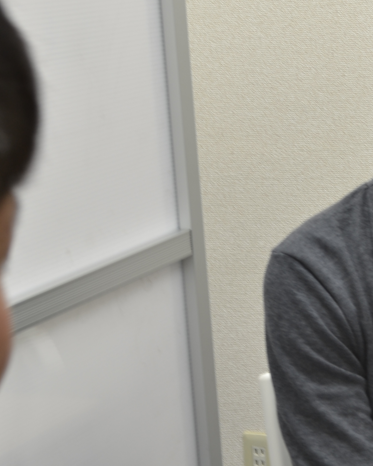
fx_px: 1408
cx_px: 292
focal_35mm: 102
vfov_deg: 18.8
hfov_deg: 15.0
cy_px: 225
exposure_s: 1/6
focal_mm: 30
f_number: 6.3
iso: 100
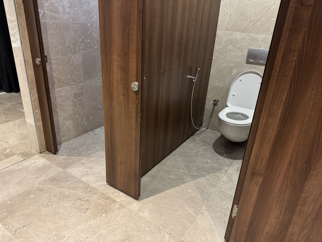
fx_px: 223
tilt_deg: -23.9
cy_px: 121
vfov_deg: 56.8
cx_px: 161
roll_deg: -3.6
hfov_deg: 71.6
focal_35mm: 24
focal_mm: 6.76
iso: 640
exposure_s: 1/33
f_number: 1.78
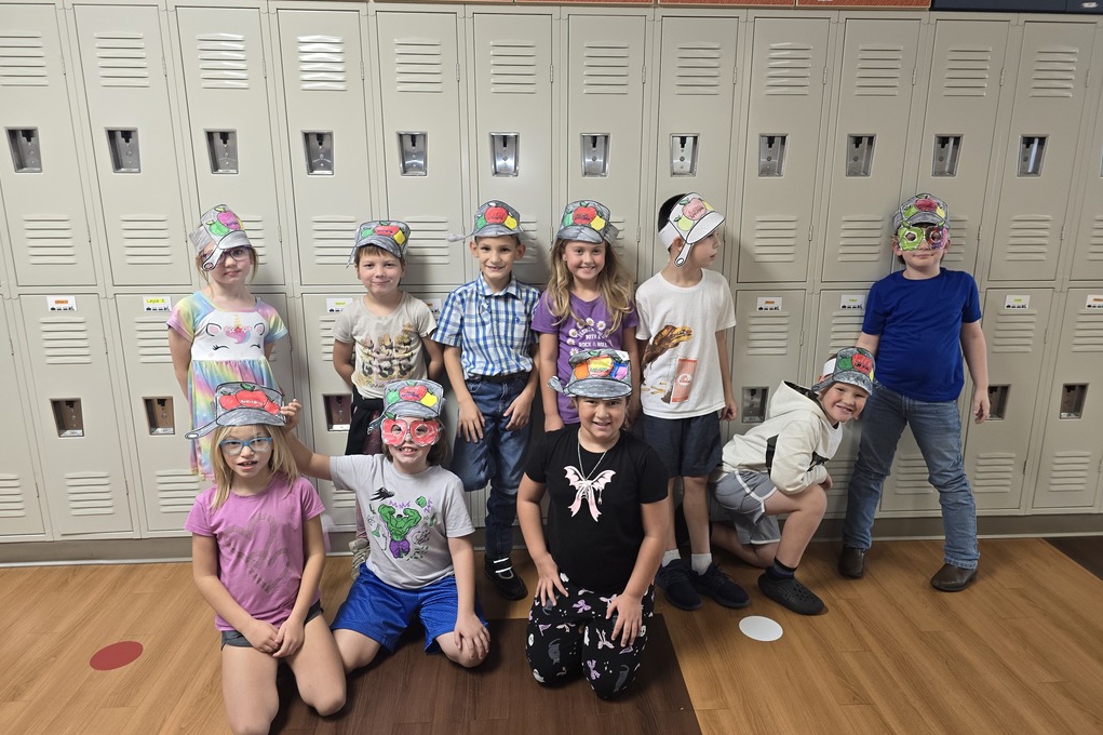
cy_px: 351
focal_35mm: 24
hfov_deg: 73.8
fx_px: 735
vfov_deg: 53.1
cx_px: 551
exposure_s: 1/24
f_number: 1.7
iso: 160
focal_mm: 6.3
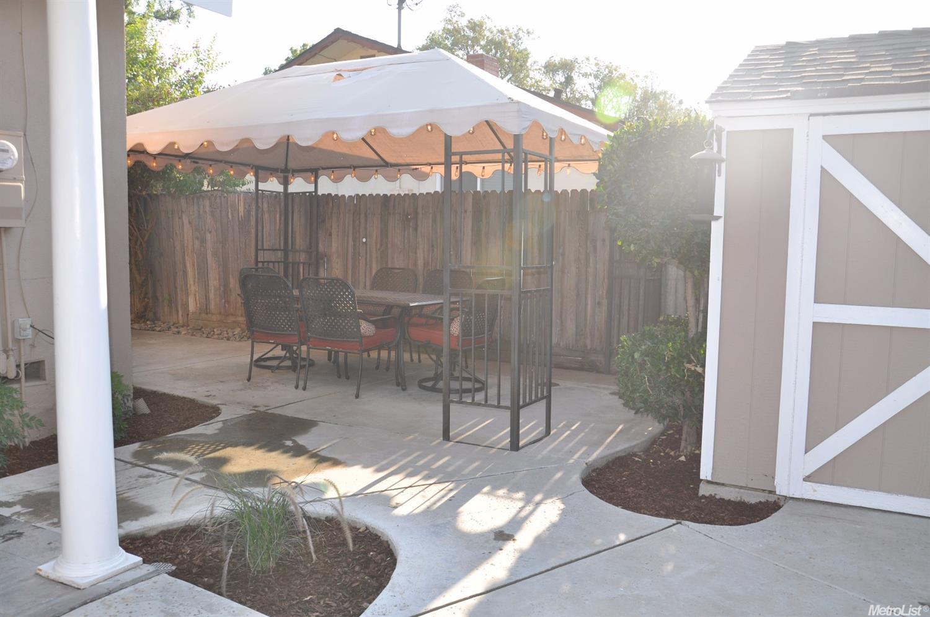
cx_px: 465
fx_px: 812
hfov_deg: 59.6
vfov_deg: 41.6
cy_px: 308
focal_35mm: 32
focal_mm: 21
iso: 200
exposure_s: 1/200
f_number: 6.3
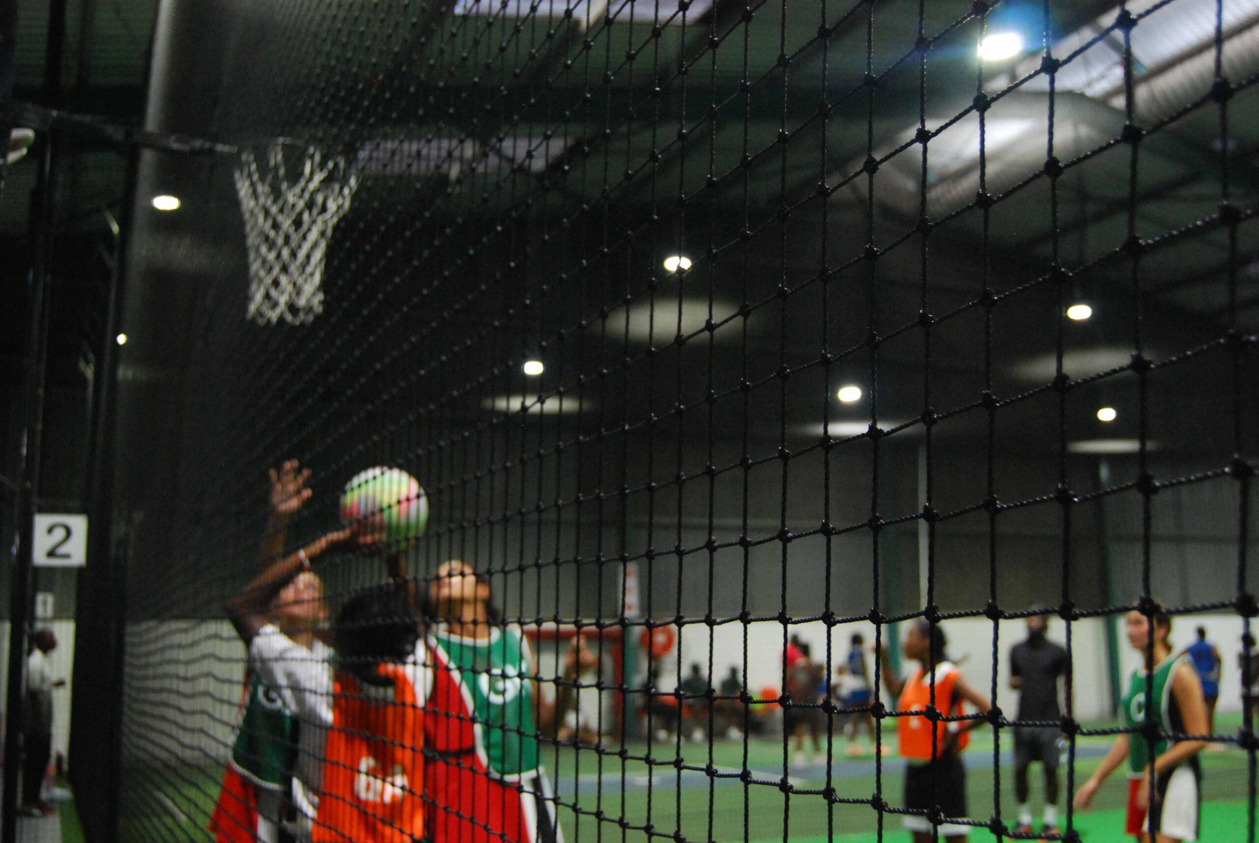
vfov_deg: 34.3
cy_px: 422
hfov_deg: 49.5
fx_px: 1366
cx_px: 630
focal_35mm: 39
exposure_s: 1/60
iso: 1250
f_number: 4
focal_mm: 26
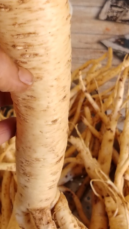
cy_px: 98
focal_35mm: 99
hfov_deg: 12.2
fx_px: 602
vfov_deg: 21.6
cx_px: 33
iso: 791
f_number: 1.75
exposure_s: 1/33.3
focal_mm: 5.25
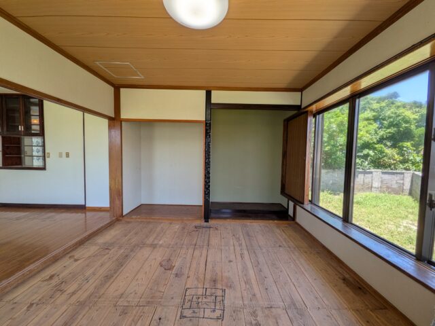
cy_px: 163
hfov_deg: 102.1
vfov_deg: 85.7
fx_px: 176
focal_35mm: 14
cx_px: 218
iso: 36
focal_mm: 1.85
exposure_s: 1/349
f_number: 2.2
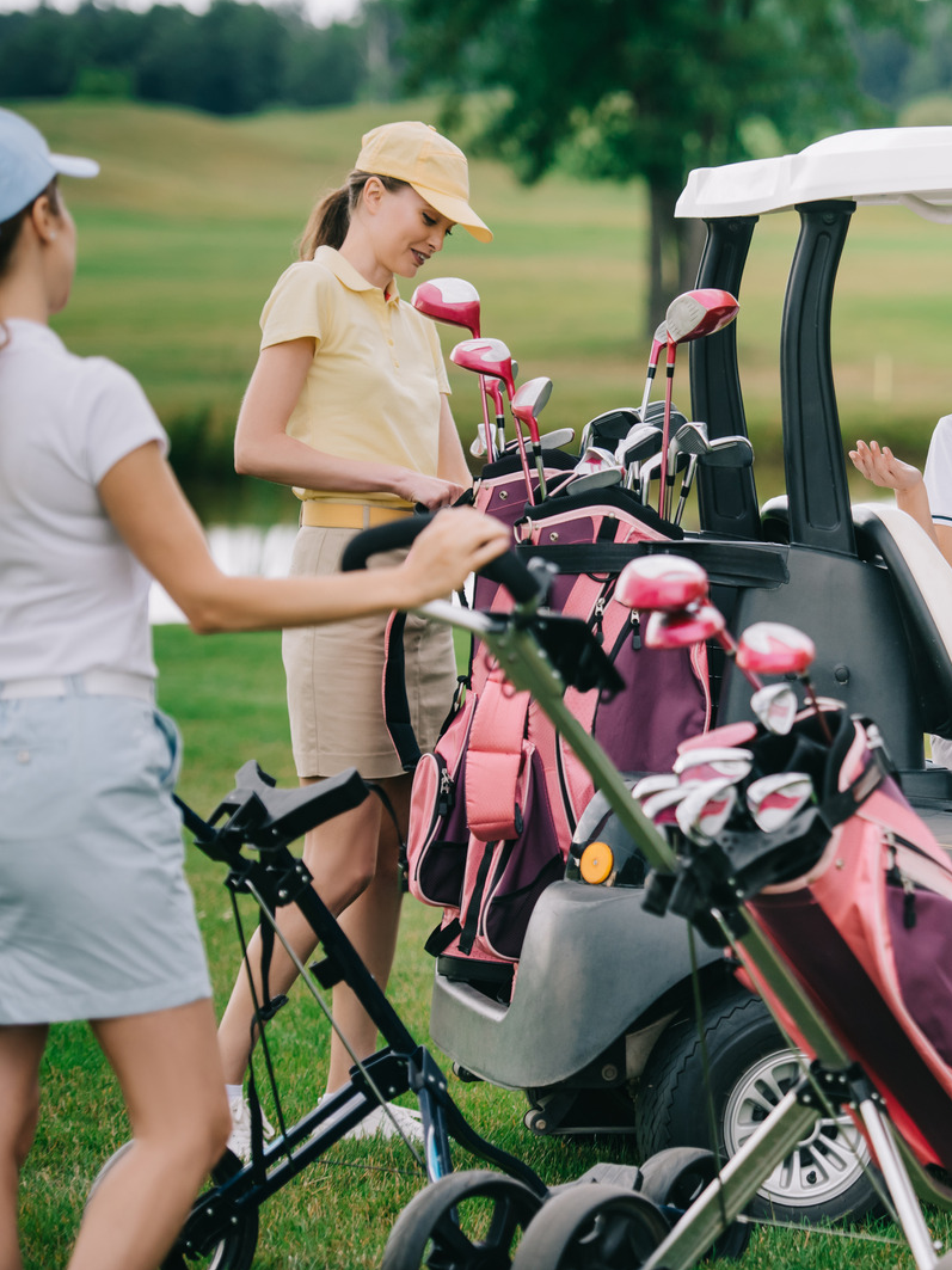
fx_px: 6162
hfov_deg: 8.8
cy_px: 633
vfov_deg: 11.8
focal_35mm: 168
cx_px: 822
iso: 400
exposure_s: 1/640
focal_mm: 116
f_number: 2.8
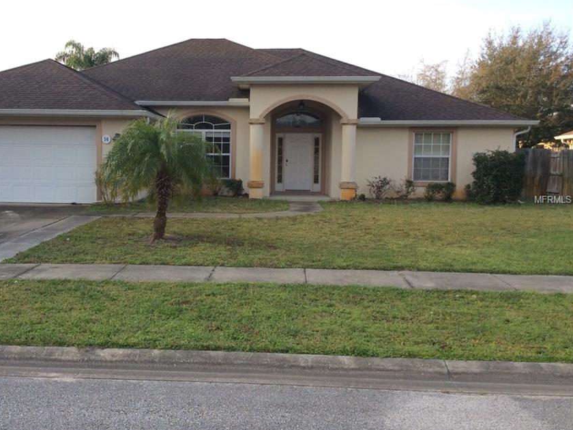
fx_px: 646
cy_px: 200
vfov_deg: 36.8
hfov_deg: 47.6
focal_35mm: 39
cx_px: 226
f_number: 2.4
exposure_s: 1/272
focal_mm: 3.3
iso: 32
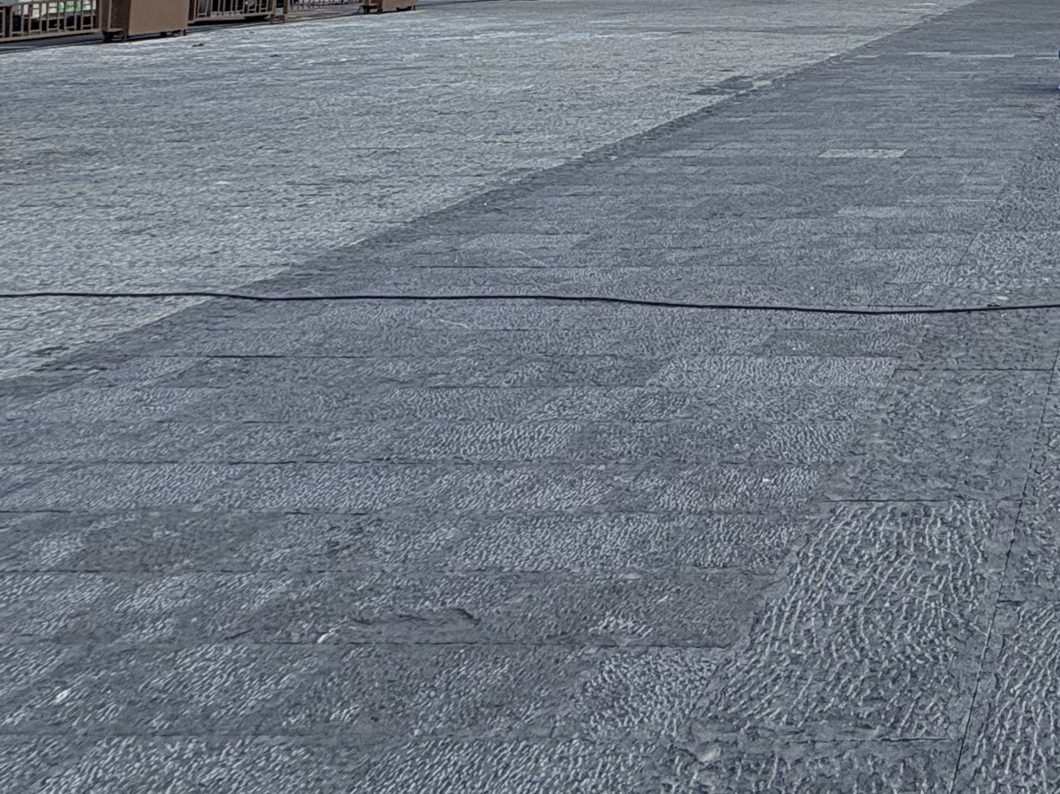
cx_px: 1161
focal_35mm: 38
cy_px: -177
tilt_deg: +8.3
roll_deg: -0.4
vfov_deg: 31.2
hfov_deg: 40.0
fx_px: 1163
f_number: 2.2
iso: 64
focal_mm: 2.22
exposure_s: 1/664
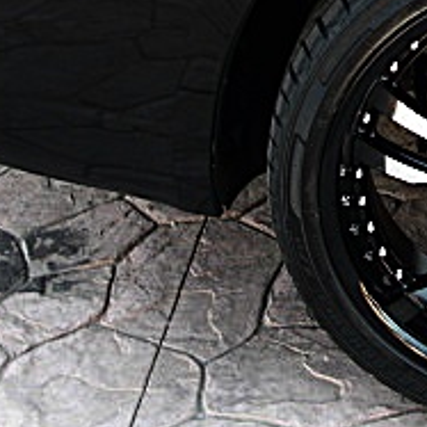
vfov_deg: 15.6
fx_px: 1521
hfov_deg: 15.5
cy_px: -37
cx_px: 480
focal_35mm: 109
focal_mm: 6.3
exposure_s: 1/80
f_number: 2.8
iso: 100
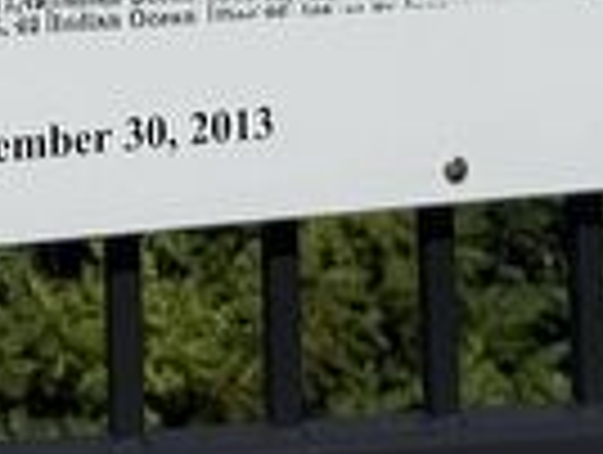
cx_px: 72
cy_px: -724
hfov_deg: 13.7
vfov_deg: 9.1
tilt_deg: +5.4
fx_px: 2495
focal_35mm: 143
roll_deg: +1.9
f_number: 1.78
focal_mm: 6.76
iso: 64
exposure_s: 1/14286
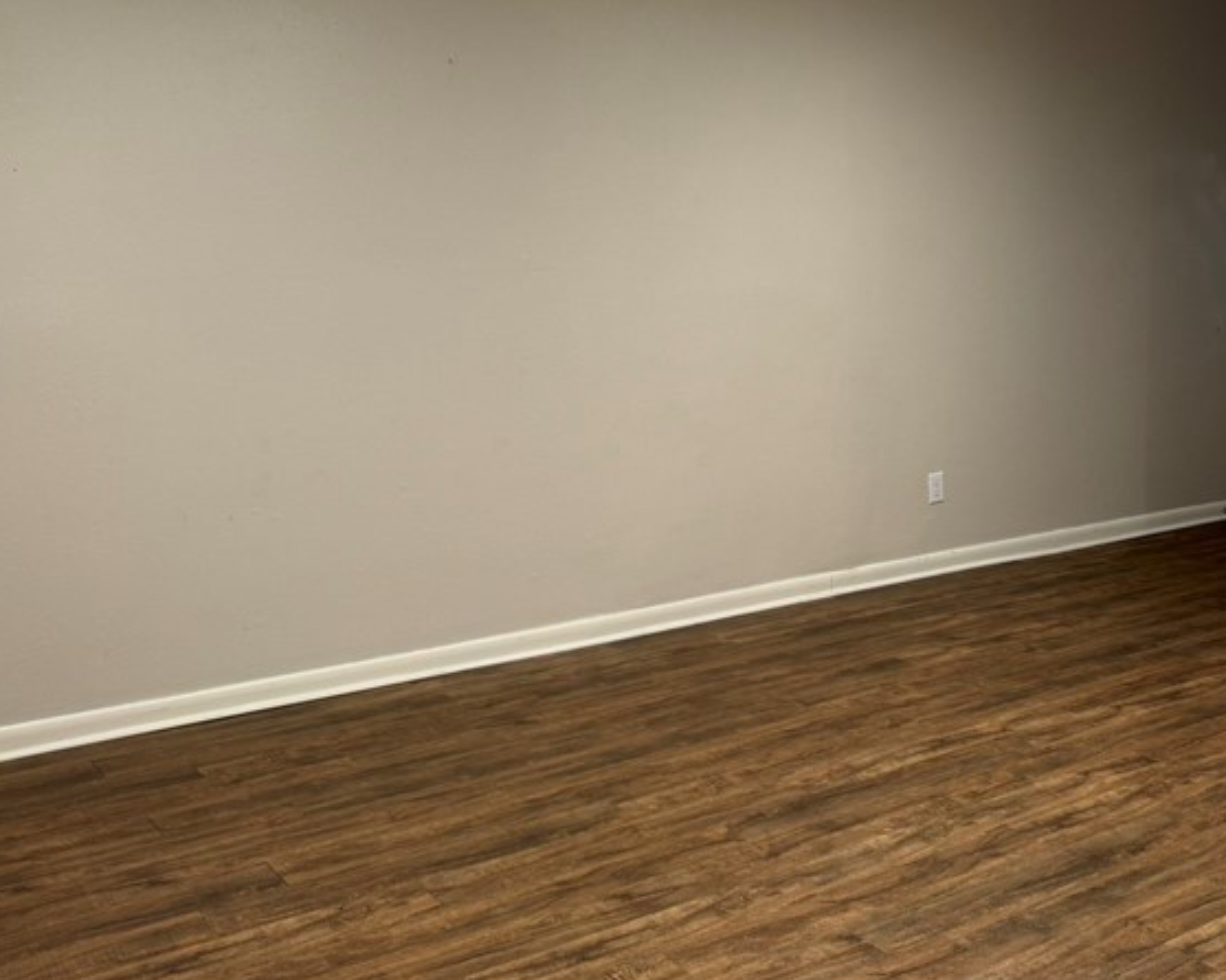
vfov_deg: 34.6
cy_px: 330
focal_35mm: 43
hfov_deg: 41.2
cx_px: 971
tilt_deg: -4.9
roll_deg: -0.1
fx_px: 1560
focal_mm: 6.86
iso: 160
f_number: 1.78
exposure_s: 1/60
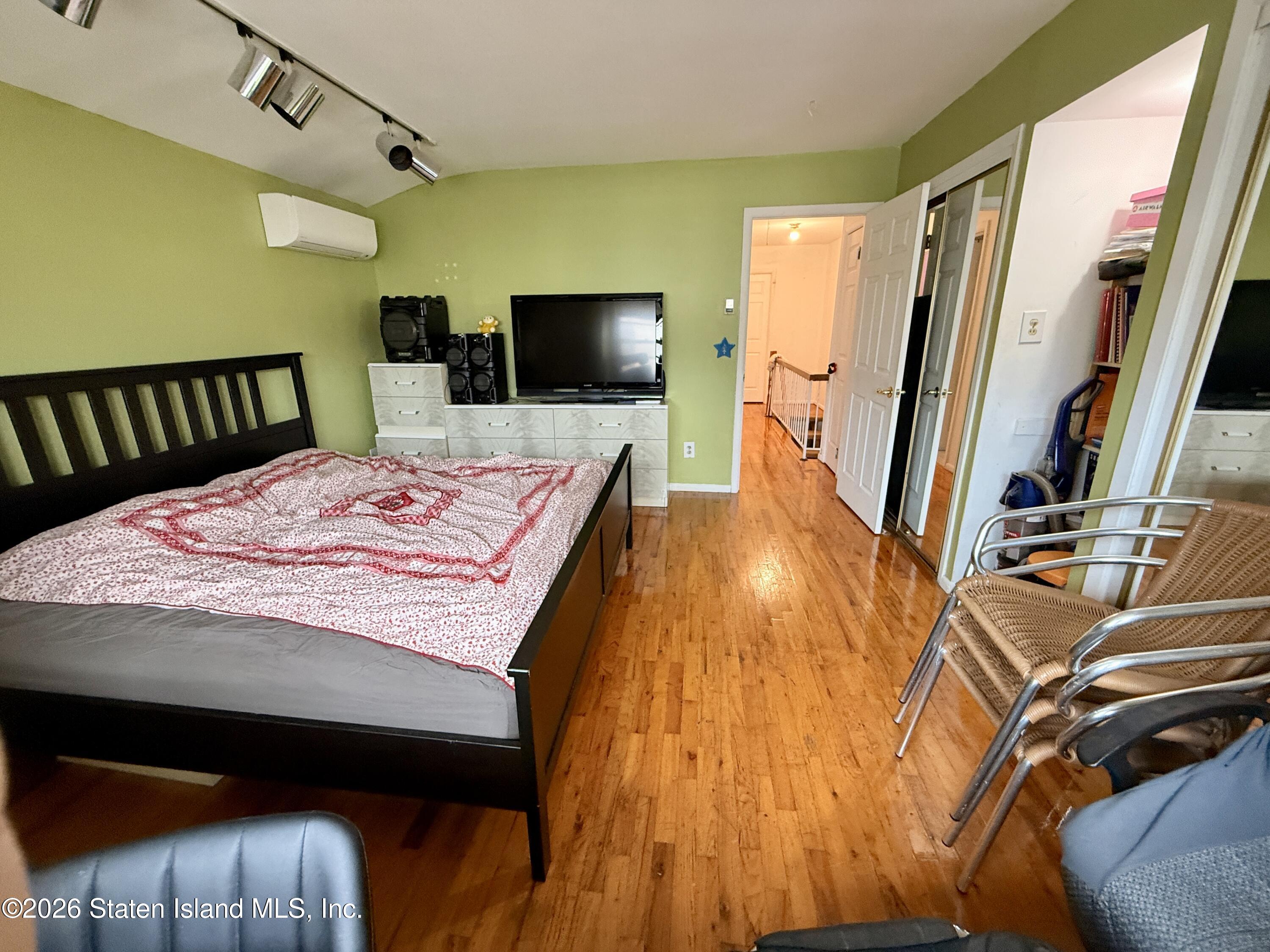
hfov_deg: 102.1
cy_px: 476
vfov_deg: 85.7
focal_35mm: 14
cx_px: 635
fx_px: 514
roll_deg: +1.0
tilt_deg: -16.0
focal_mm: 2.22
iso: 320
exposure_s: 1/60
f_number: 2.2
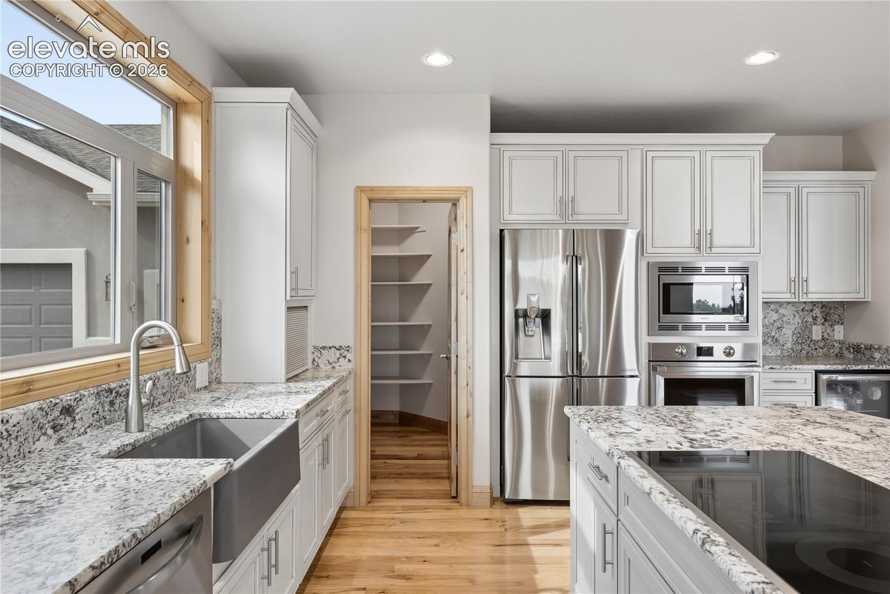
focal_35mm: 22
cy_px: 297
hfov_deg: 78.6
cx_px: 445
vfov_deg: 57.3
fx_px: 544
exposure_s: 1/80
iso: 640
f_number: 9
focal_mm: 22
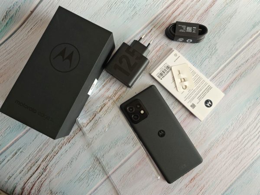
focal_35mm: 23
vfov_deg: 58.9
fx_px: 173
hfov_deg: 73.9
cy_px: 98
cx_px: 130
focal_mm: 7.79
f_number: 1.9
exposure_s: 1/78.1
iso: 400
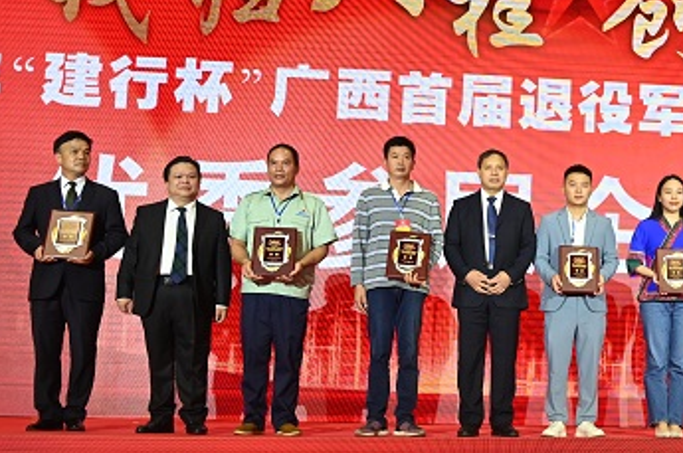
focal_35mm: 70
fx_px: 1326
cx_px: 687
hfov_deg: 27.2
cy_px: 228
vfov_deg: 19.4
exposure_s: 1/125
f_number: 5.6
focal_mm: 34.5
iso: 2000
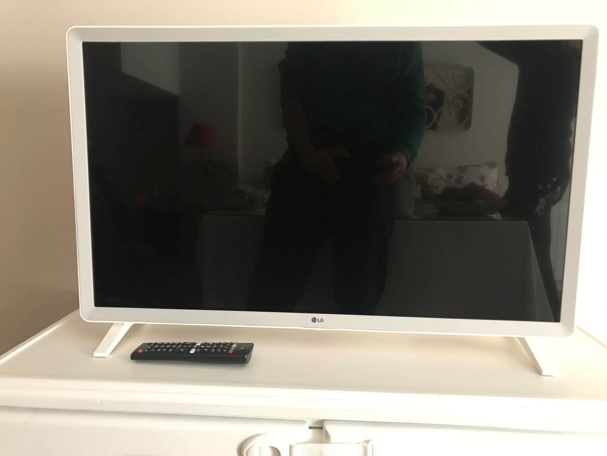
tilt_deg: -8.3
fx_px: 491
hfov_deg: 63.4
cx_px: 304
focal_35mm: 28
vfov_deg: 49.7
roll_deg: -1.5
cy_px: 228
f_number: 1.8
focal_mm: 3.99
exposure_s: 1/11
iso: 100
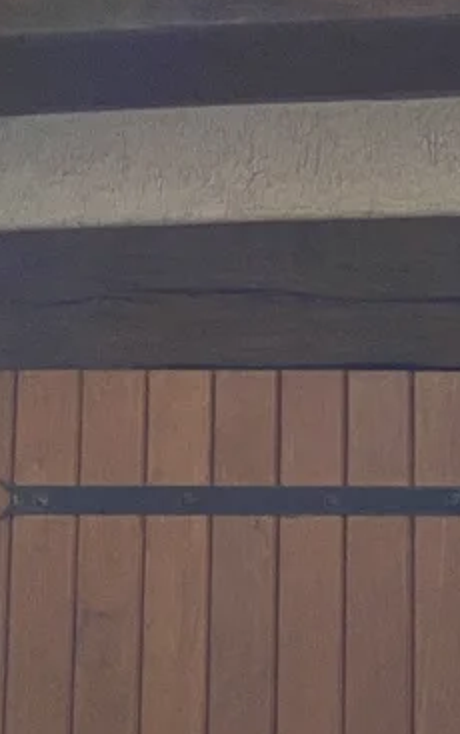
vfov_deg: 9.4
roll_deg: -1.5
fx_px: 4204
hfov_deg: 6.3
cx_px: 370
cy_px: -638
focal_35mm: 210
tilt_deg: +17.4
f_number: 2
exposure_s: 1/1546
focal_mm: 6
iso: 20
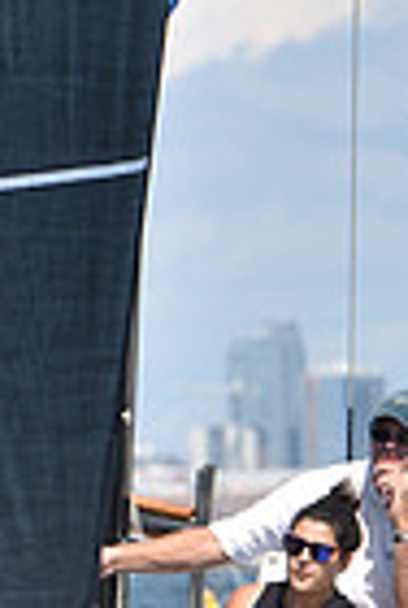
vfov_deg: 2.5
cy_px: 756
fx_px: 13989
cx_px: 197
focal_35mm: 827
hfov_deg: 1.7
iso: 320
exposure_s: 1/1250
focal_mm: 200
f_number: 7.1
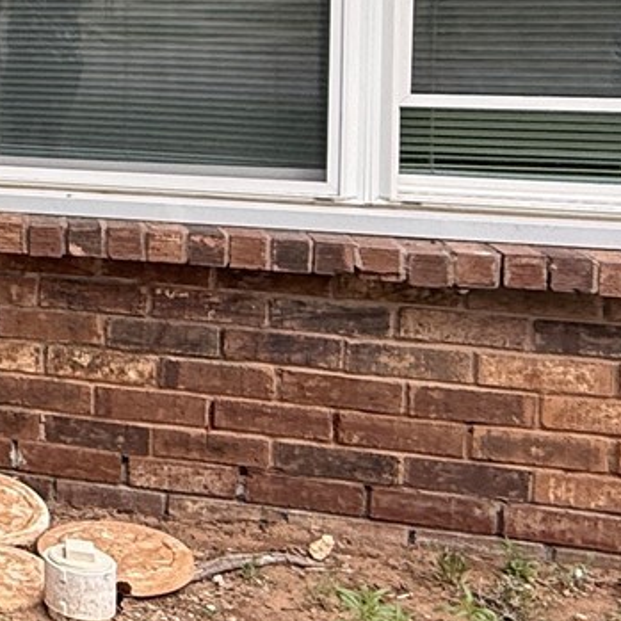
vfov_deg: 24.4
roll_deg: +0.2
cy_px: 21
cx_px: -623
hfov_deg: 17.7
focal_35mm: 68
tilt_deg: -1.4
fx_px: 1380
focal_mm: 2.22
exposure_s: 1/204
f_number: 2.2
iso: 50
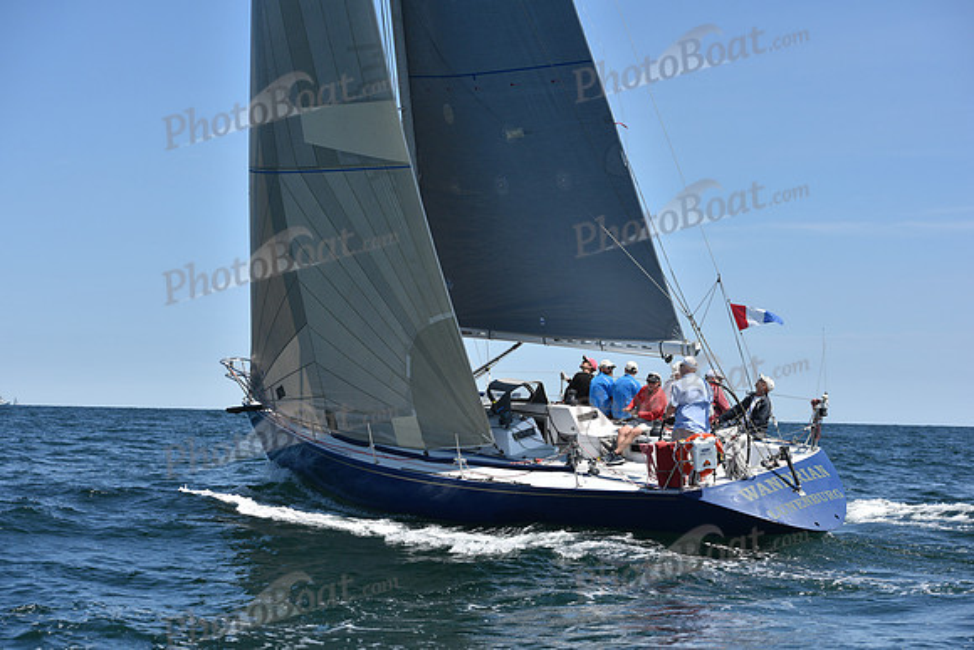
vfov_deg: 17.5
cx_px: 487
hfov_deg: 26.0
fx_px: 2111
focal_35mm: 78
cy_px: 325
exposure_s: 1/1600
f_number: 6.3
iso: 250
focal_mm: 78
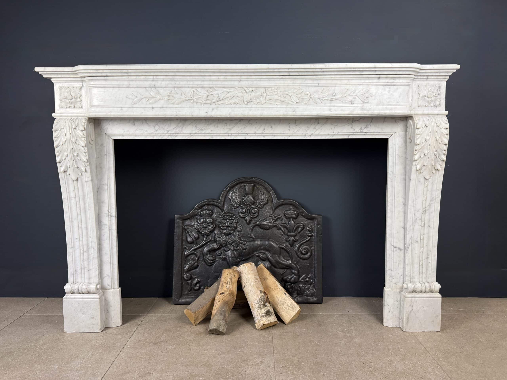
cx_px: 254
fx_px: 352
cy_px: 190
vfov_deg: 56.8
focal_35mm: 24
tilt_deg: -5.6
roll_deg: +0.1
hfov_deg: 71.6
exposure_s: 1/100
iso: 80
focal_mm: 6.76
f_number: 1.78
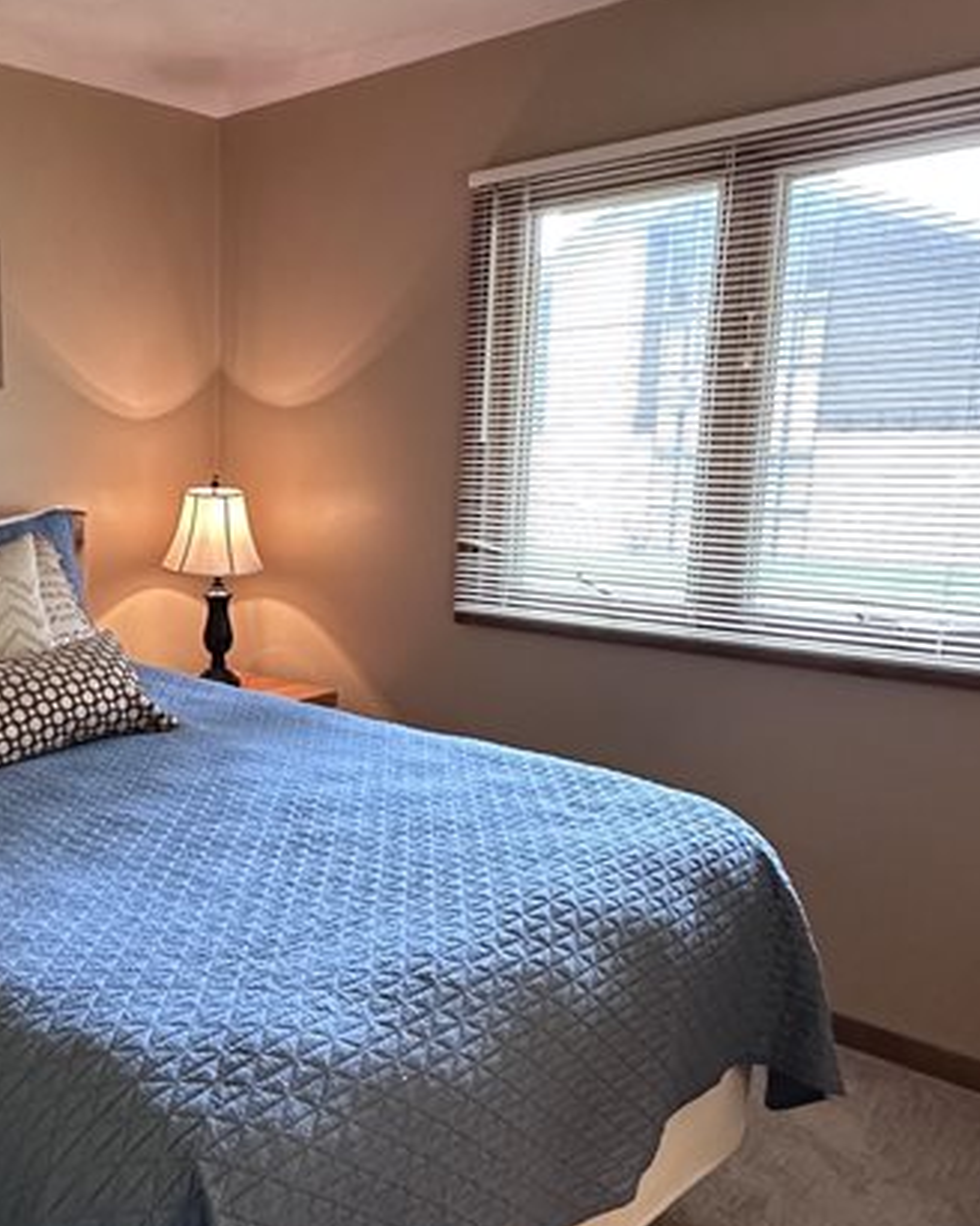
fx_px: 1160
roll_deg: -0.2
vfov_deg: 55.6
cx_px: 143
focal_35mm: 32
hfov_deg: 42.8
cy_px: 649
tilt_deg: -11.6
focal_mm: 2.22
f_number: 2.2
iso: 320
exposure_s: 1/60
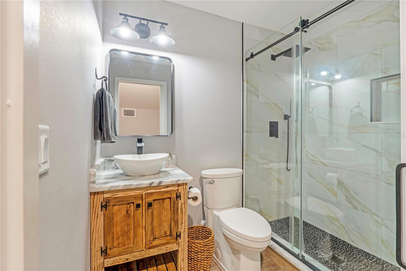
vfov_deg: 72.0
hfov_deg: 95.0
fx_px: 186
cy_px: 136
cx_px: 203
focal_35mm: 16
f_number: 9
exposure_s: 1/50
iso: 200
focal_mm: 11
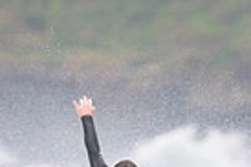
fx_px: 23614
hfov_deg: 0.6
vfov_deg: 0.4
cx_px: 97
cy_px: 221
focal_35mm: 3391
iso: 2000
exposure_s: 1/320
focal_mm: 800
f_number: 11
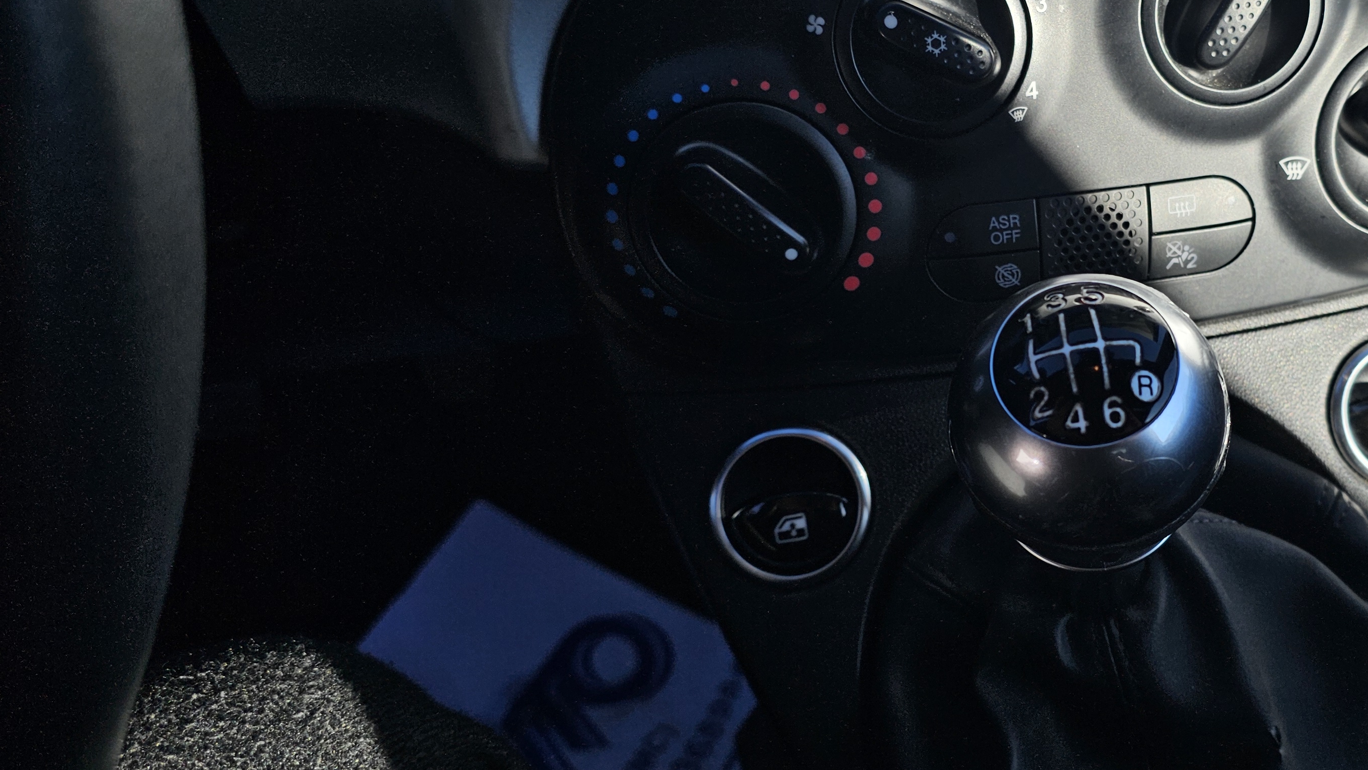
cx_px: 1009
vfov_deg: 31.9
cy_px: 290
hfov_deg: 51.9
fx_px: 1342
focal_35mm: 37
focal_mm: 6.3
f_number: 1.7
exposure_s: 1/341
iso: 10
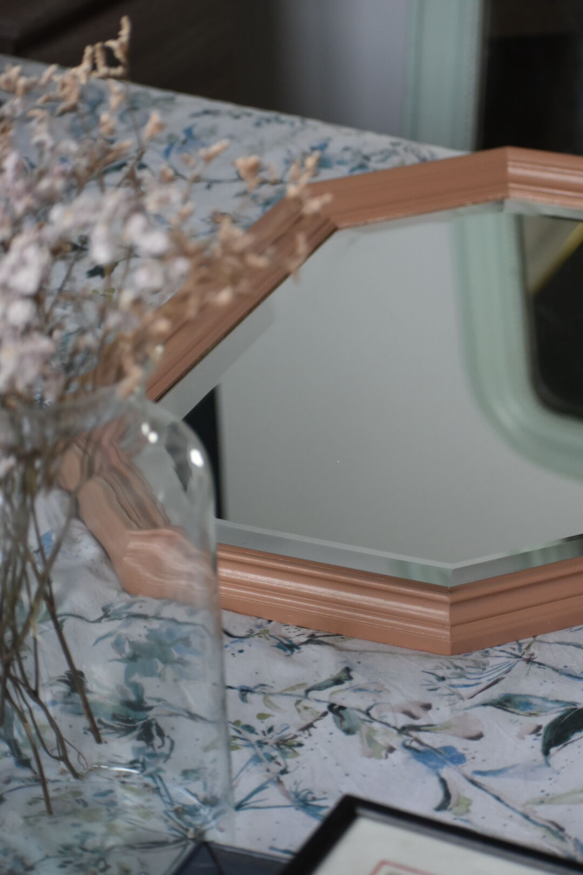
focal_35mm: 105
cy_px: 438
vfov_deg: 19.5
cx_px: 292
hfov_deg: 13.0
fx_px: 2550
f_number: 4.5
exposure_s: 1/200
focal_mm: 70
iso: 800
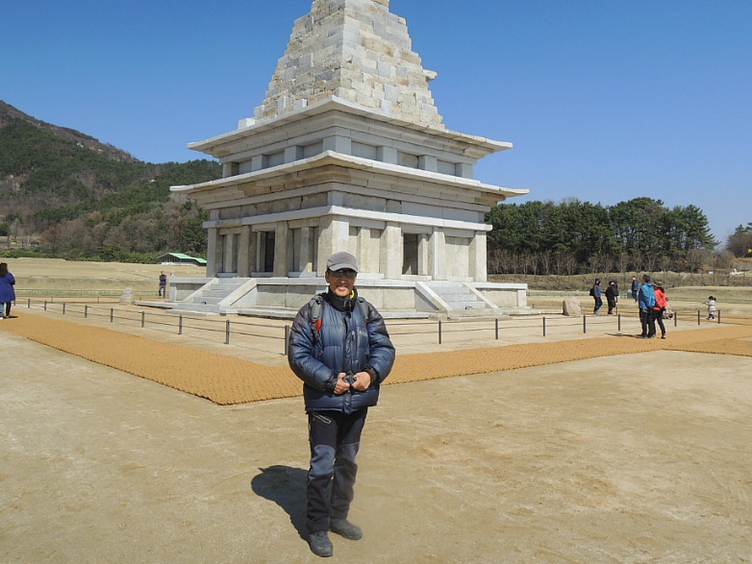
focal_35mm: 29
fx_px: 630
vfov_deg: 48.2
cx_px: 330
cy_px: 261
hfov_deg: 61.4
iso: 100
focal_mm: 4.3
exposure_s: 1/1250
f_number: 4
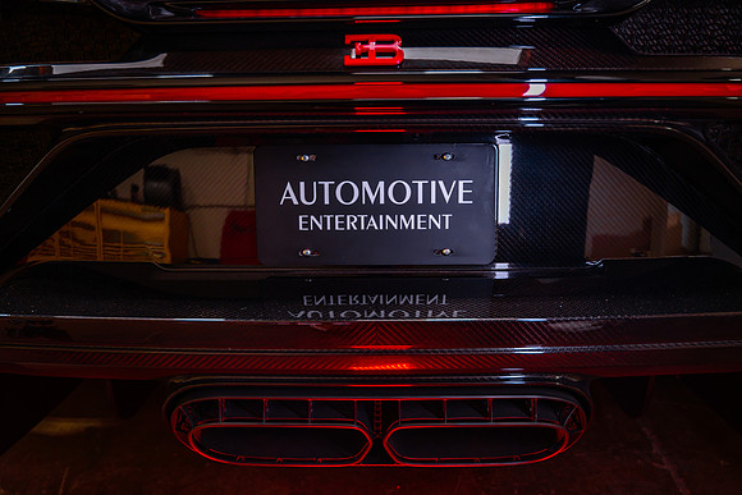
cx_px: 371
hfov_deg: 63.6
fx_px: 598
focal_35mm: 29
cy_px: 248
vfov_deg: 45.0
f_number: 4
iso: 800
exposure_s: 1/80
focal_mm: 29
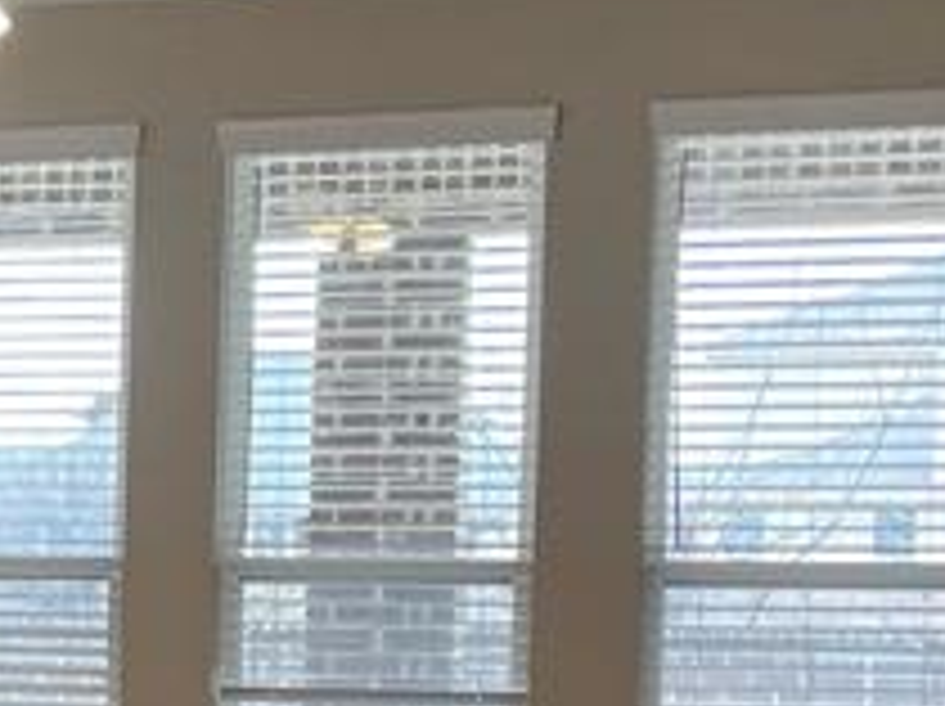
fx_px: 3463
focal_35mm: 127
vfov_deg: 11.5
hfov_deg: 14.2
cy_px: 737
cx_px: -626
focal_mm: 5.1
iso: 125
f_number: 1.6
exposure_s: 1/120
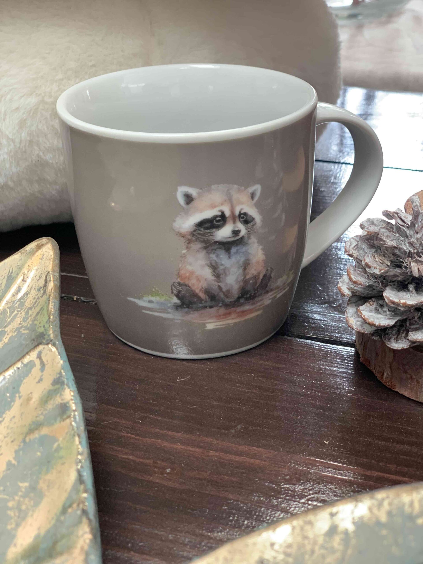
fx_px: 847
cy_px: 282
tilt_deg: -29.7
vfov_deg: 36.8
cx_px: 212
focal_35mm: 52
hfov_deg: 28.0
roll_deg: +1.4
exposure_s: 1/60
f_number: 2.4
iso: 125
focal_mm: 6
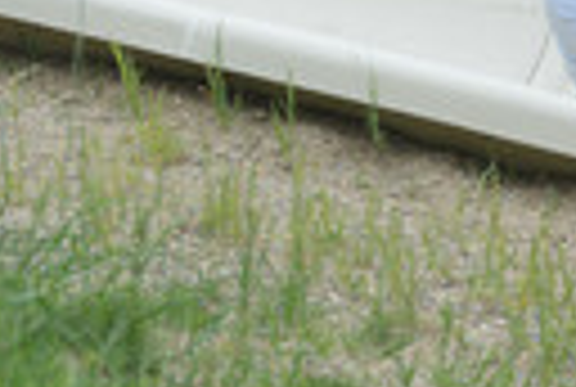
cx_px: 846
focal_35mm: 608
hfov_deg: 3.4
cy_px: 187
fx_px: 9751
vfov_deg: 2.3
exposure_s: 1/640
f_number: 6.3
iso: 400
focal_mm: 195
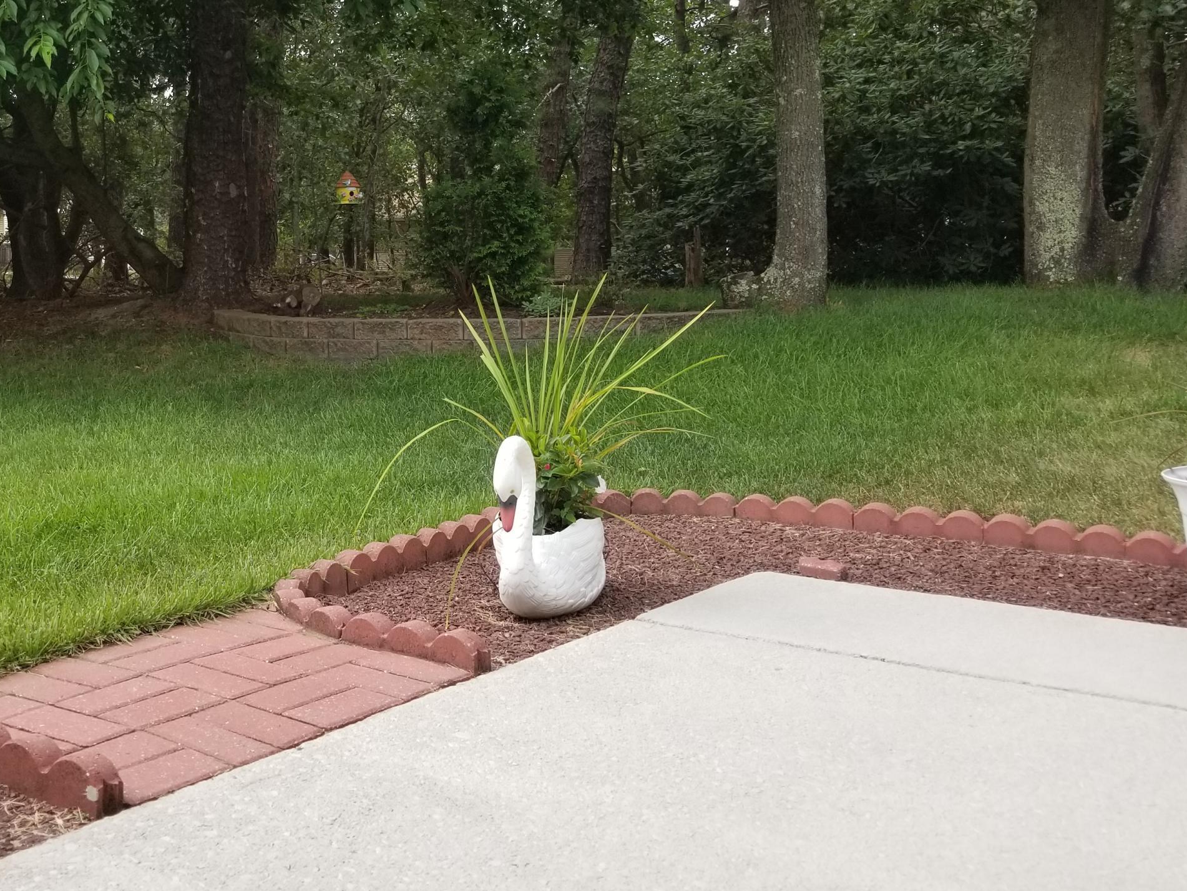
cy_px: 292
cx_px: 293
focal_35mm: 41
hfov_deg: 44.2
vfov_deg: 34.8
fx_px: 1406
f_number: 1.7
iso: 50
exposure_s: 1/143
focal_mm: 4.25
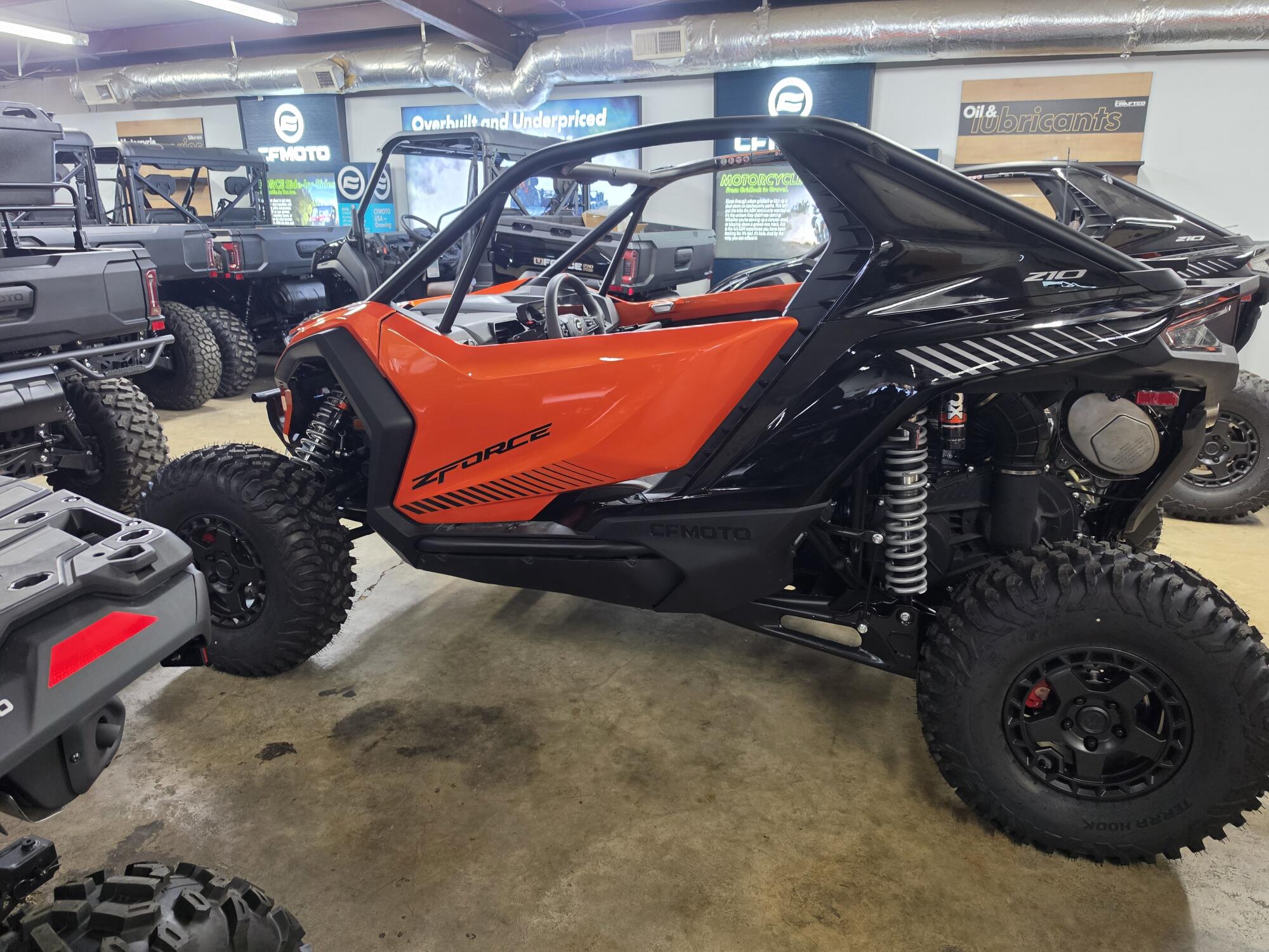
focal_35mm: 23
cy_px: 476
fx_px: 843
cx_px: 634
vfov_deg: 58.9
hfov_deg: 73.9
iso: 400
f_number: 1.4
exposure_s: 1/120
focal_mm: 6.5
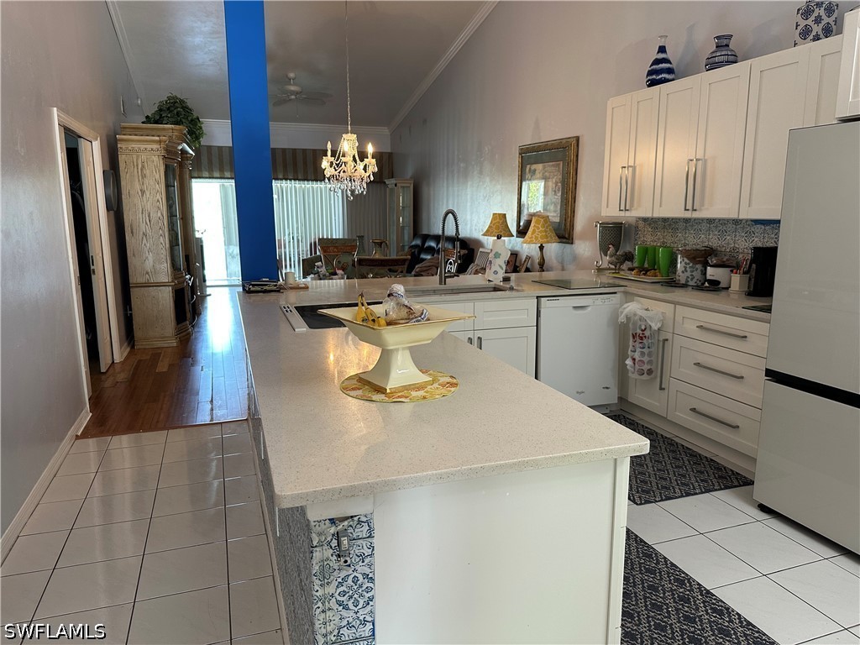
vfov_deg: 56.8
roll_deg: +0.2
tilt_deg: -10.4
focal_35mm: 24
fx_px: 596
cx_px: 430
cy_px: 322
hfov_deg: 71.6
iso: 160
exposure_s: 1/60
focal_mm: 6.86
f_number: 1.78
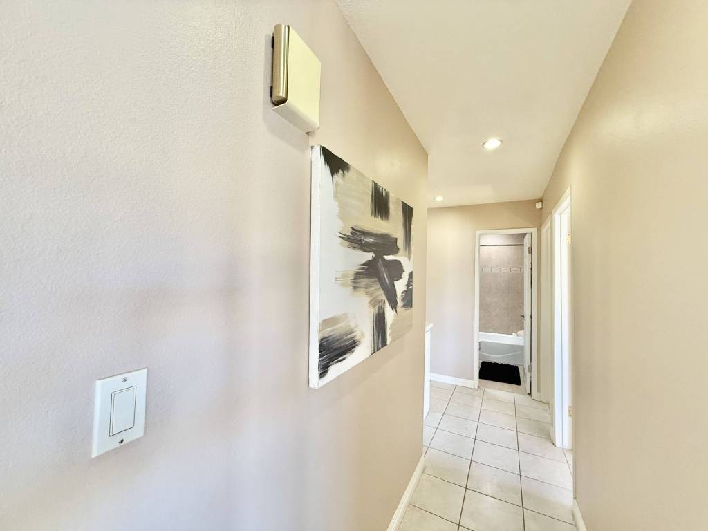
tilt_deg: +2.3
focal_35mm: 14
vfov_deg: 85.7
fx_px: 286
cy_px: 266
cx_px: 354
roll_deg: -0.8
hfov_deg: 102.1
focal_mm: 2.22
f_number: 2.2
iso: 250
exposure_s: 1/120
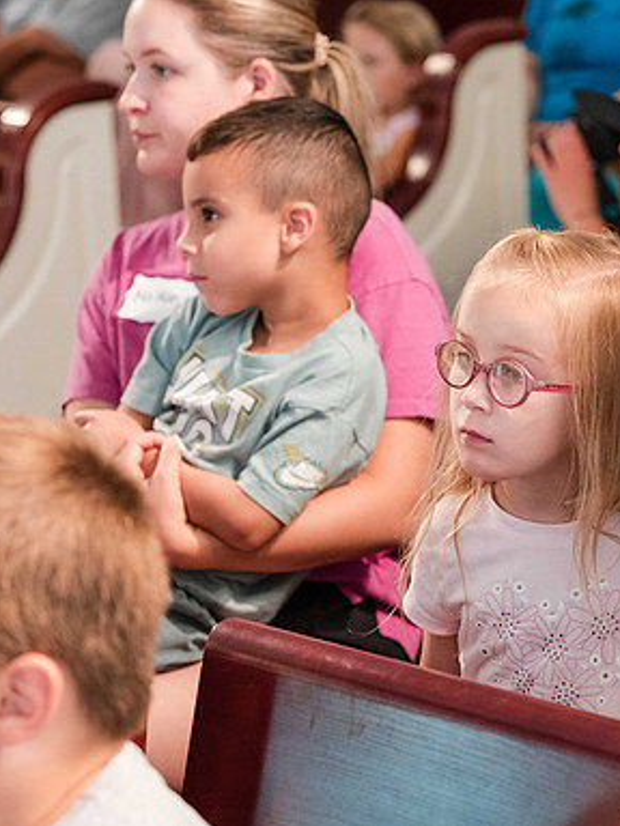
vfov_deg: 15.1
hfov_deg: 11.2
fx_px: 3128
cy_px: 408
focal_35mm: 131
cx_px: 581
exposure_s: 1/100
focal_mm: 85
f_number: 5
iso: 6400
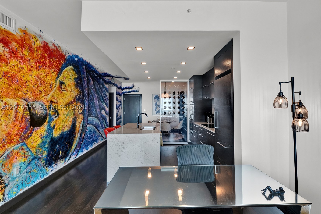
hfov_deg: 100.4
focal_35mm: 15
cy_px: 107
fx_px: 134
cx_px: 160
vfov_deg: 77.3
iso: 800
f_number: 8
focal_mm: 10
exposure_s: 1/100
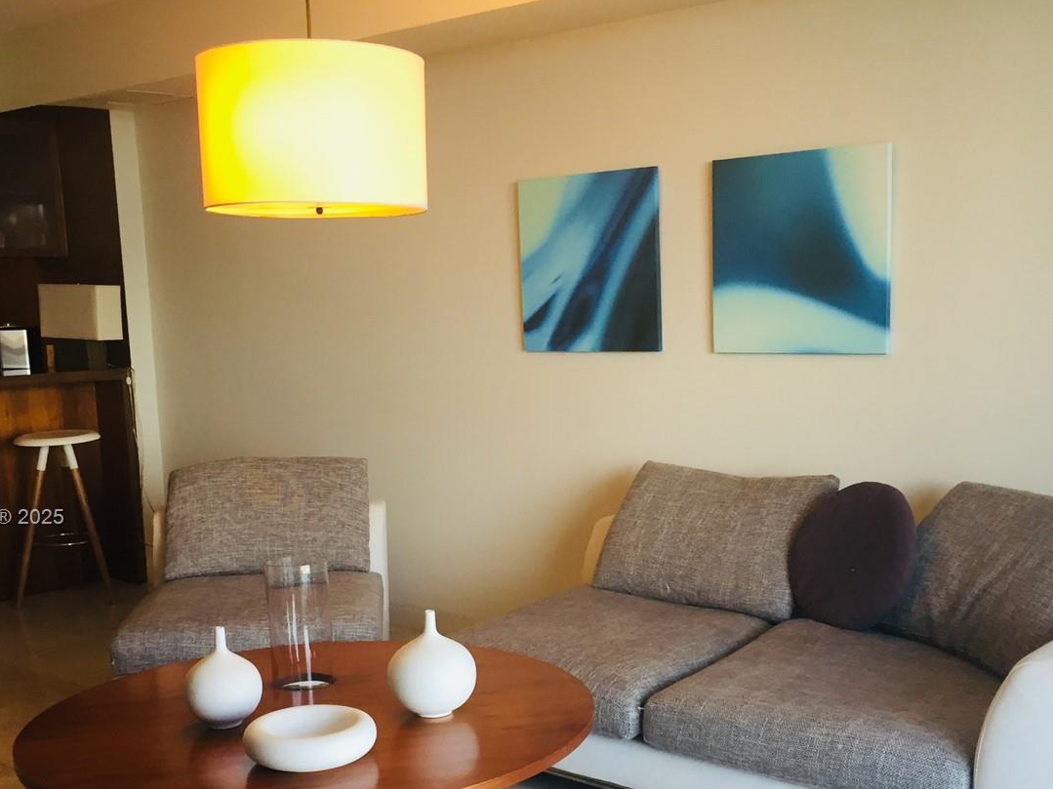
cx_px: 533
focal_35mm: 43
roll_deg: +0.4
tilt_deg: -9.1
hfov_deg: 43.9
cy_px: 519
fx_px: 1308
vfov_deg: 33.3
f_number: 2.2
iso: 64
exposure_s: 1/30
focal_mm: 4.15
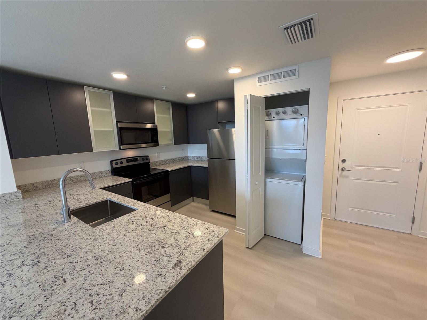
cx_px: 214
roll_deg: +1.7
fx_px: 173
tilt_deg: -7.1
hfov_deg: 102.1
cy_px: 160
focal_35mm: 14
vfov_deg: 85.7
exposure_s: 1/120
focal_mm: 2.22
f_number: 2.2
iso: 250
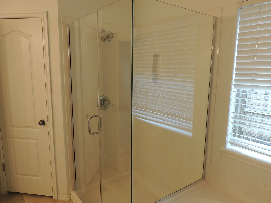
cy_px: 105
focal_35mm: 26
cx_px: 142
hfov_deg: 67.3
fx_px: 204
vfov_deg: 53.1
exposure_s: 1/60
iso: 100
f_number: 3
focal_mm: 4.3
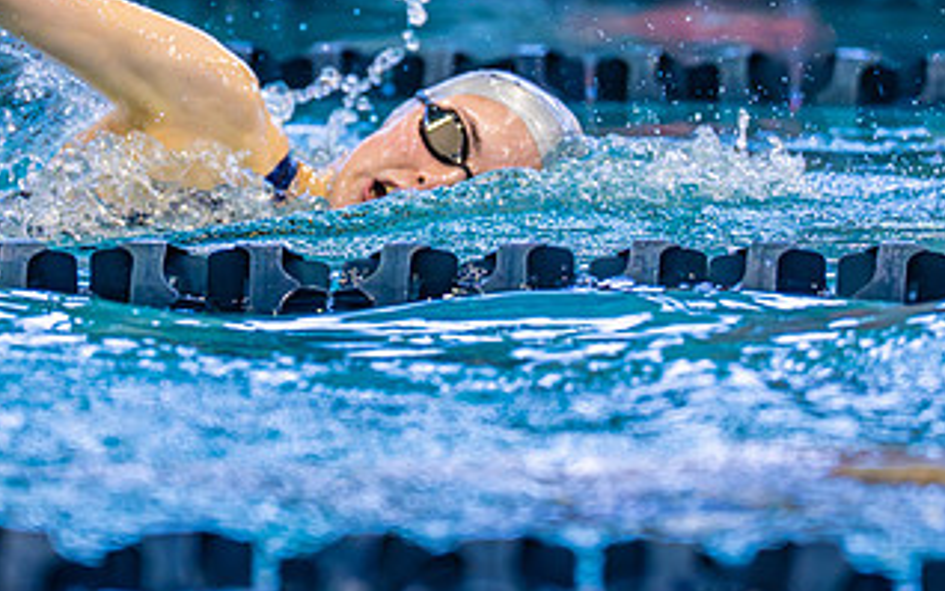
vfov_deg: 2.1
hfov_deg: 3.3
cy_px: 144
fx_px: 16231
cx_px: 329
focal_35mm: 630
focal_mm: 200
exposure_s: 1/1000
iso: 2500
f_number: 2.8
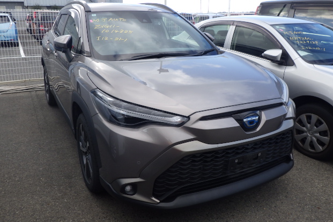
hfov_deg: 61.9
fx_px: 277
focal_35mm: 30
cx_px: 167
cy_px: 99
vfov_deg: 43.5
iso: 125
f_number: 4.2
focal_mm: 5
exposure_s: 1/250
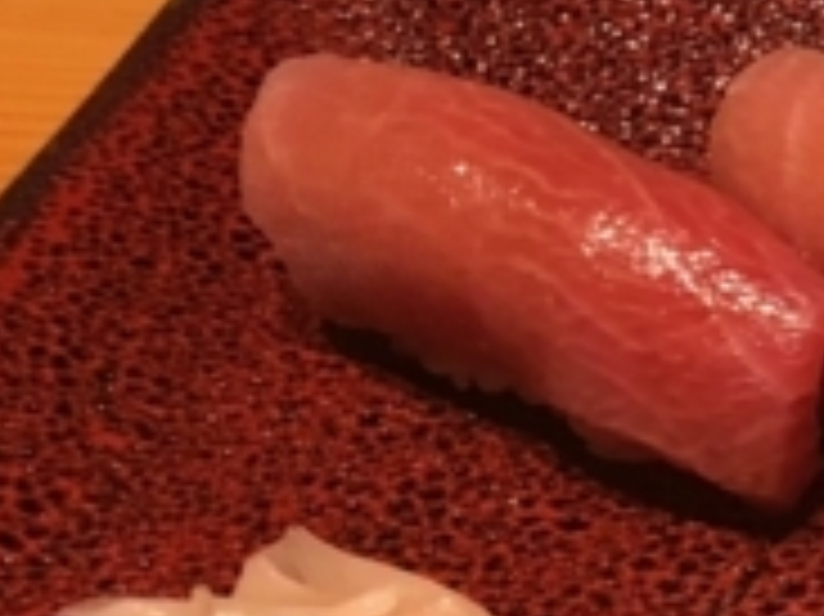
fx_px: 3735
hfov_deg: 10.1
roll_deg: +1.3
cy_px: 841
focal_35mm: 157
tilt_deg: -43.8
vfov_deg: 9.3
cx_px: 2274
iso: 40
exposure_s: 1/17
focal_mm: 4
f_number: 1.8
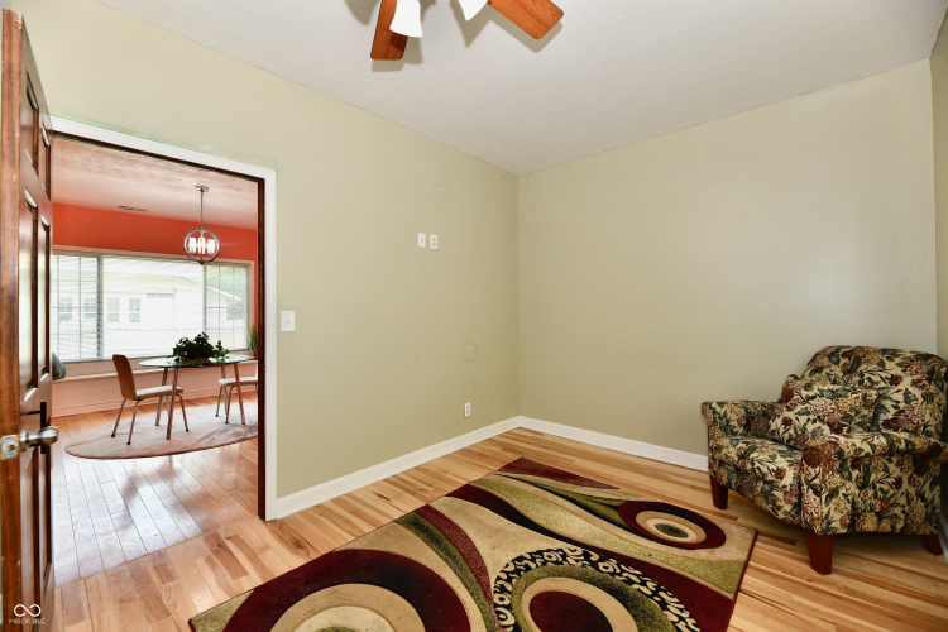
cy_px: 316
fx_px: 369
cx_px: 474
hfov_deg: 104.3
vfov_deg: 81.2
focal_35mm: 14
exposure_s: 1/100
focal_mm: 14
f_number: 6.3
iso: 640
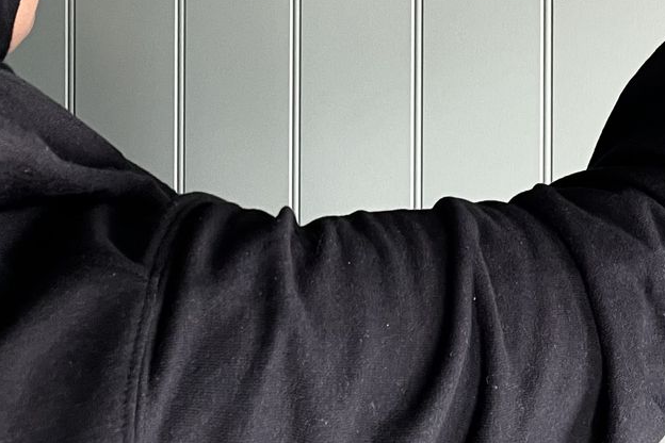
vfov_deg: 16.8
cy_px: -215
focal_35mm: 74
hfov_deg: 27.1
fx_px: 1367
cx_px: 458
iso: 125
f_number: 1.6
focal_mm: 4.2
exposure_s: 1/78
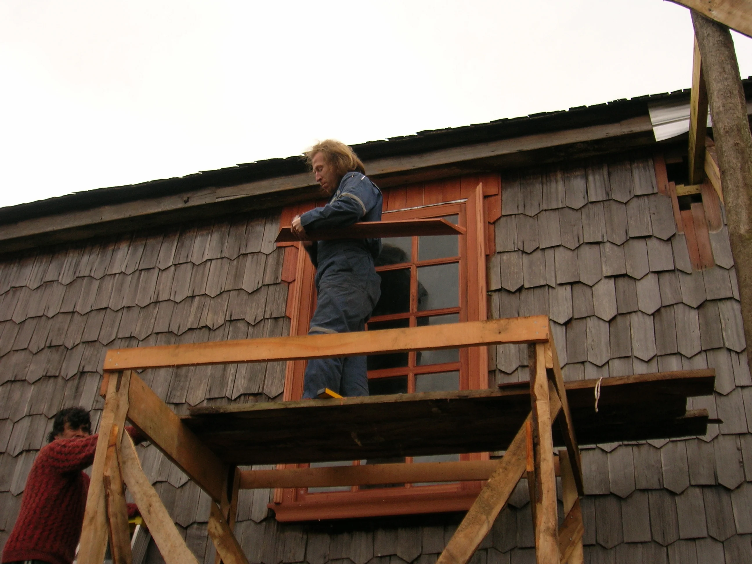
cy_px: 282
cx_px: 376
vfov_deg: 34.3
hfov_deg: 44.8
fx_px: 912
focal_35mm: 42
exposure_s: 1/47.6
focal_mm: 7
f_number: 3.1
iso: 50
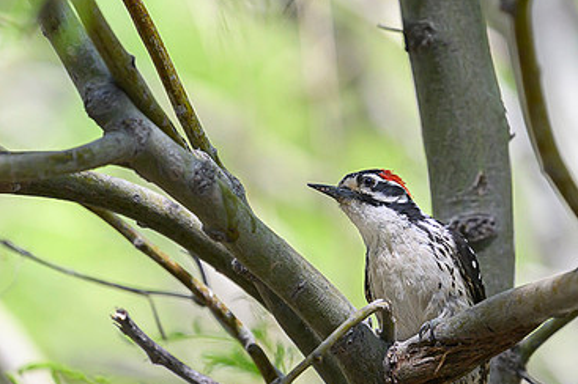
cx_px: 301
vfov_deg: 1.0
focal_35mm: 1420
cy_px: 141
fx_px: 22778
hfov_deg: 1.5
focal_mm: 560
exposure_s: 1/1600
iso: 1000
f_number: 4
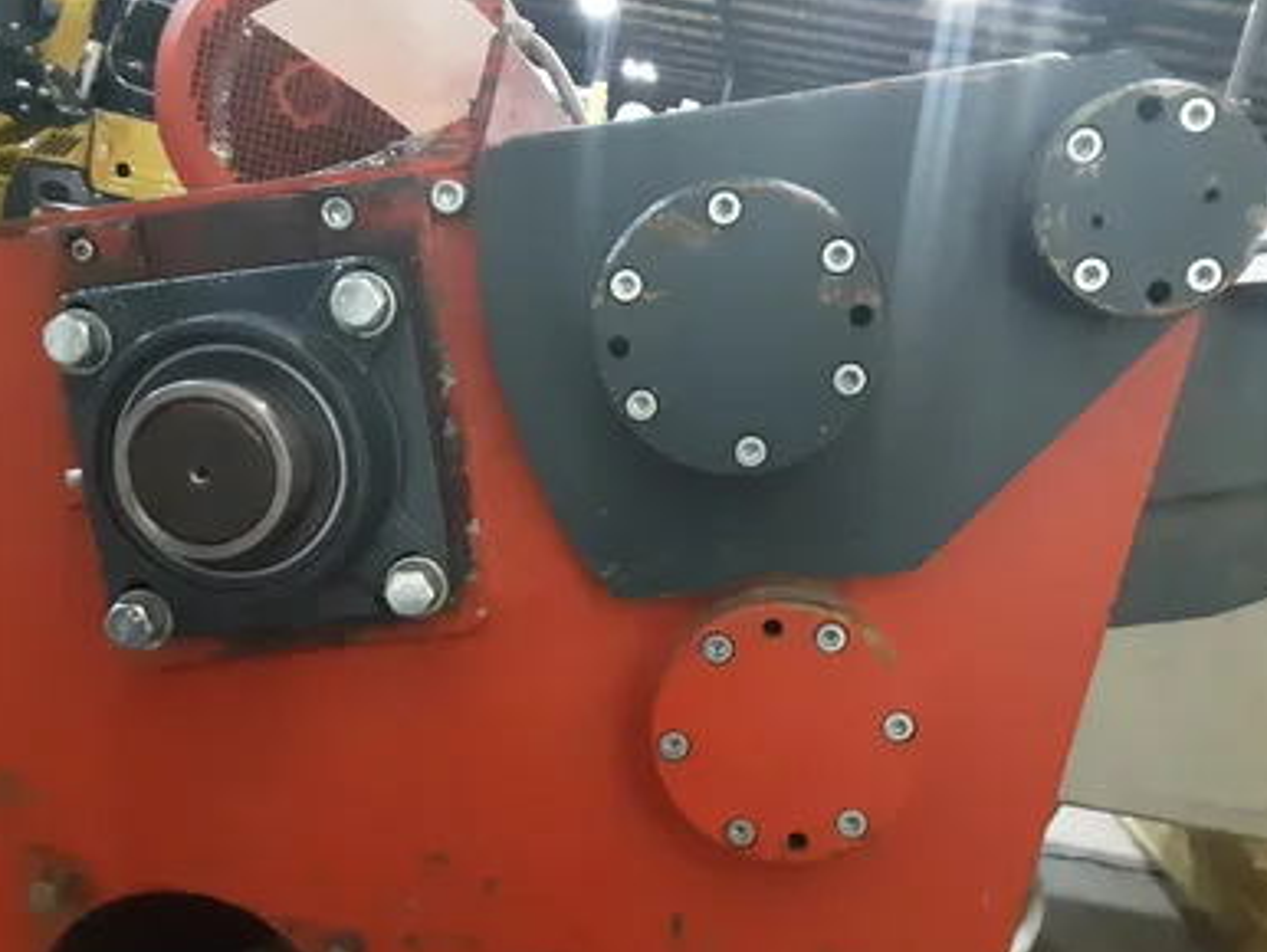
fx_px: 1062
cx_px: 634
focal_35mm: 29
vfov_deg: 48.3
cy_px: 486
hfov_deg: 61.6
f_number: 1.9
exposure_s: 1/15
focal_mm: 2.9
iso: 640
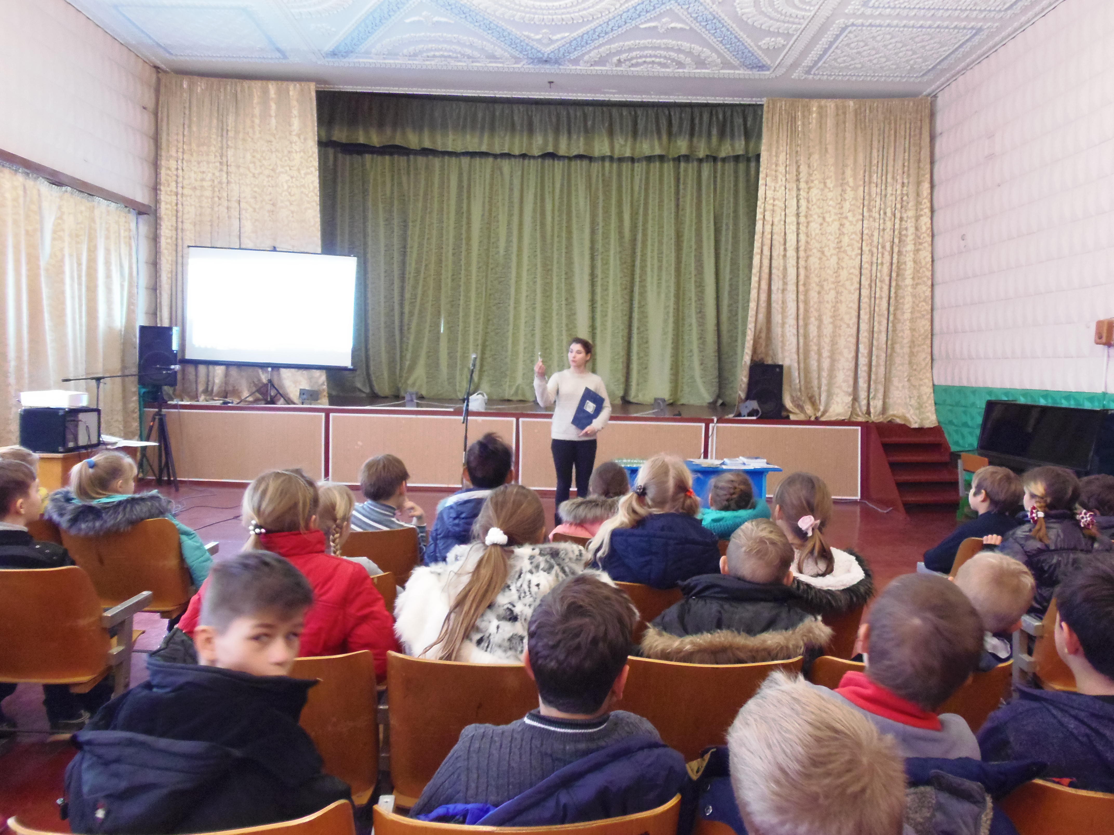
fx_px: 772
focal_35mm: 24
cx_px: 557
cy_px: 418
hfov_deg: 71.6
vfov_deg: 56.8
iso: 500
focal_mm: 4.3
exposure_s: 1/8
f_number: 2.9
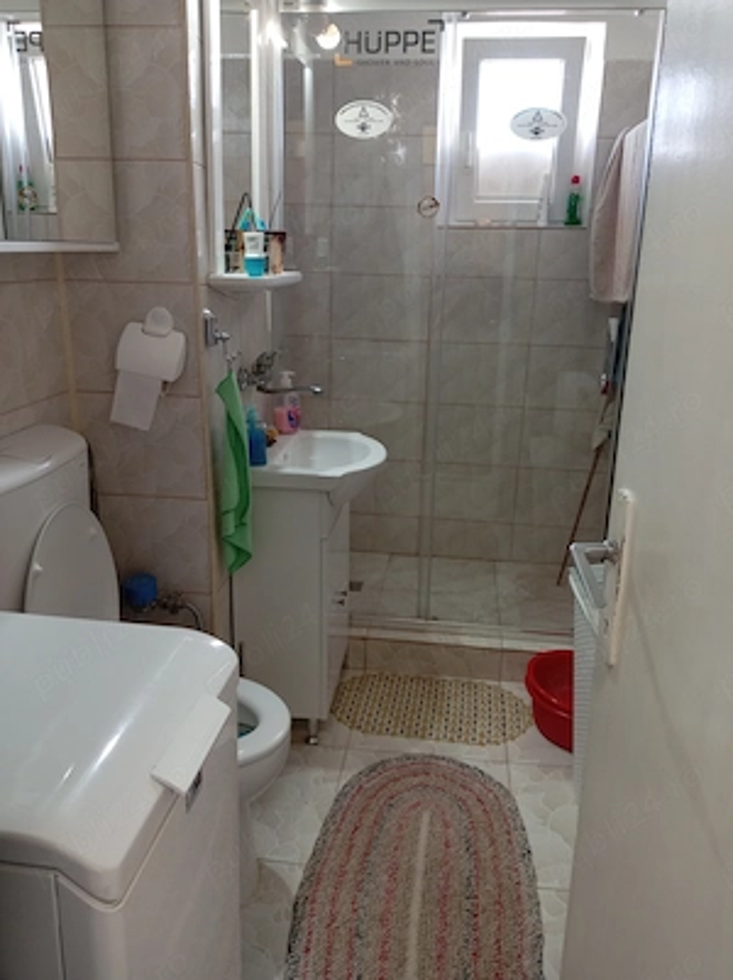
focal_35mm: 27
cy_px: 490
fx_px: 764
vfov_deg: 65.4
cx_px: 366
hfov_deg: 51.3
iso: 549
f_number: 1.8
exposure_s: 1/25
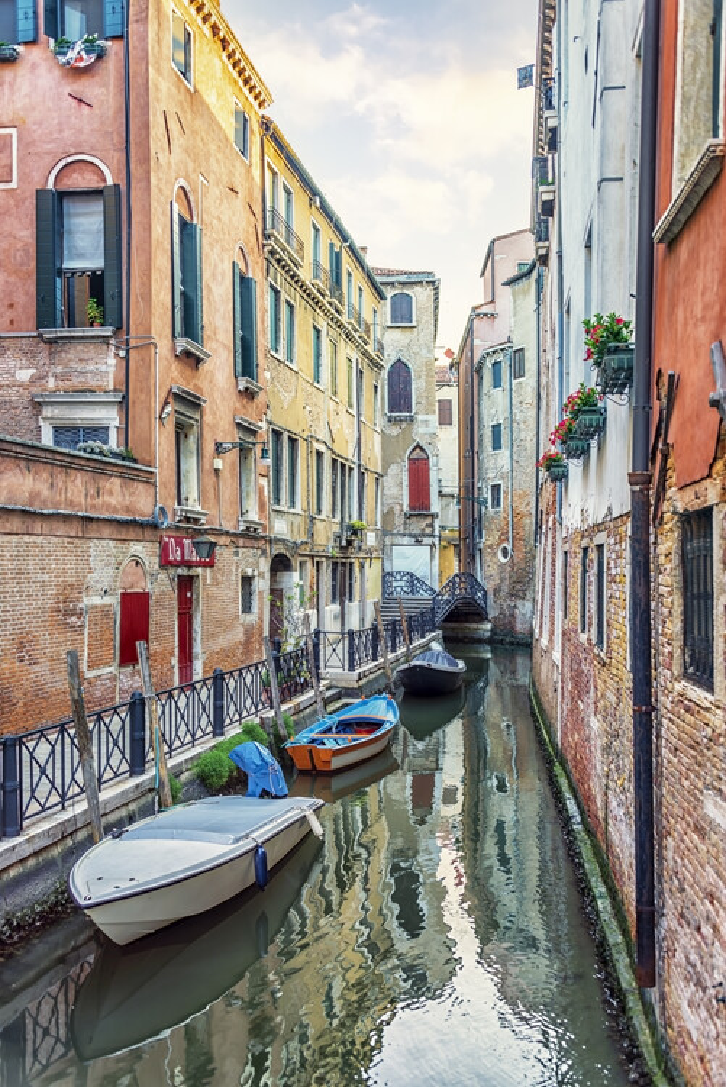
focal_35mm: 34
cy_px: 544
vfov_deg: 55.8
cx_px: 363
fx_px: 1027
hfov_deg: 38.9
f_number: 3.8
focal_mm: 34
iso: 64
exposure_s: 1/30
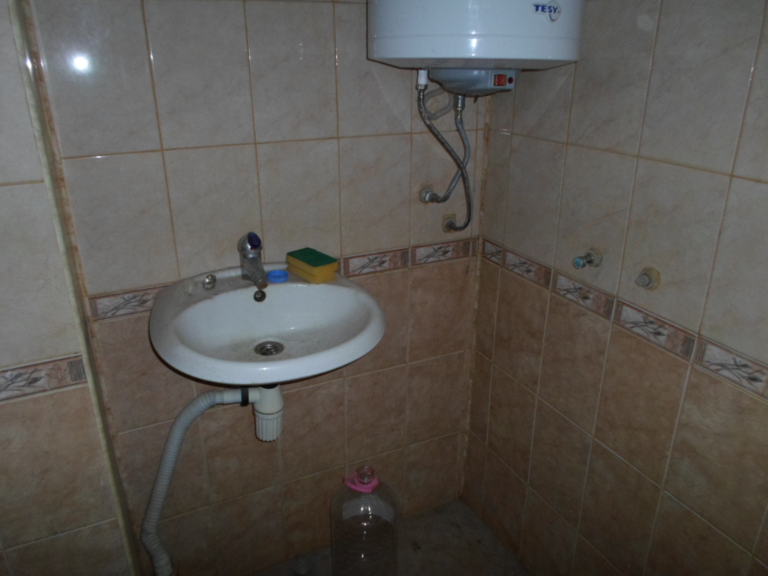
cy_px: 288
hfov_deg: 69.4
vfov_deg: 54.9
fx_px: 555
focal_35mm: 25
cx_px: 384
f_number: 2.5
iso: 100
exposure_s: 1/30
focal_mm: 4.5
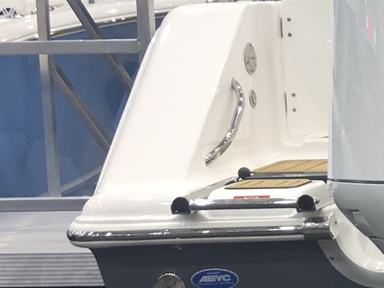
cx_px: 665
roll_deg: +1.7
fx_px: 1376
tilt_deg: -6.8
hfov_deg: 14.3
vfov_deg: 11.9
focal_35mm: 124
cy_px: 201
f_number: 1.8
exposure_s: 1/30
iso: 32
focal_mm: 3.99
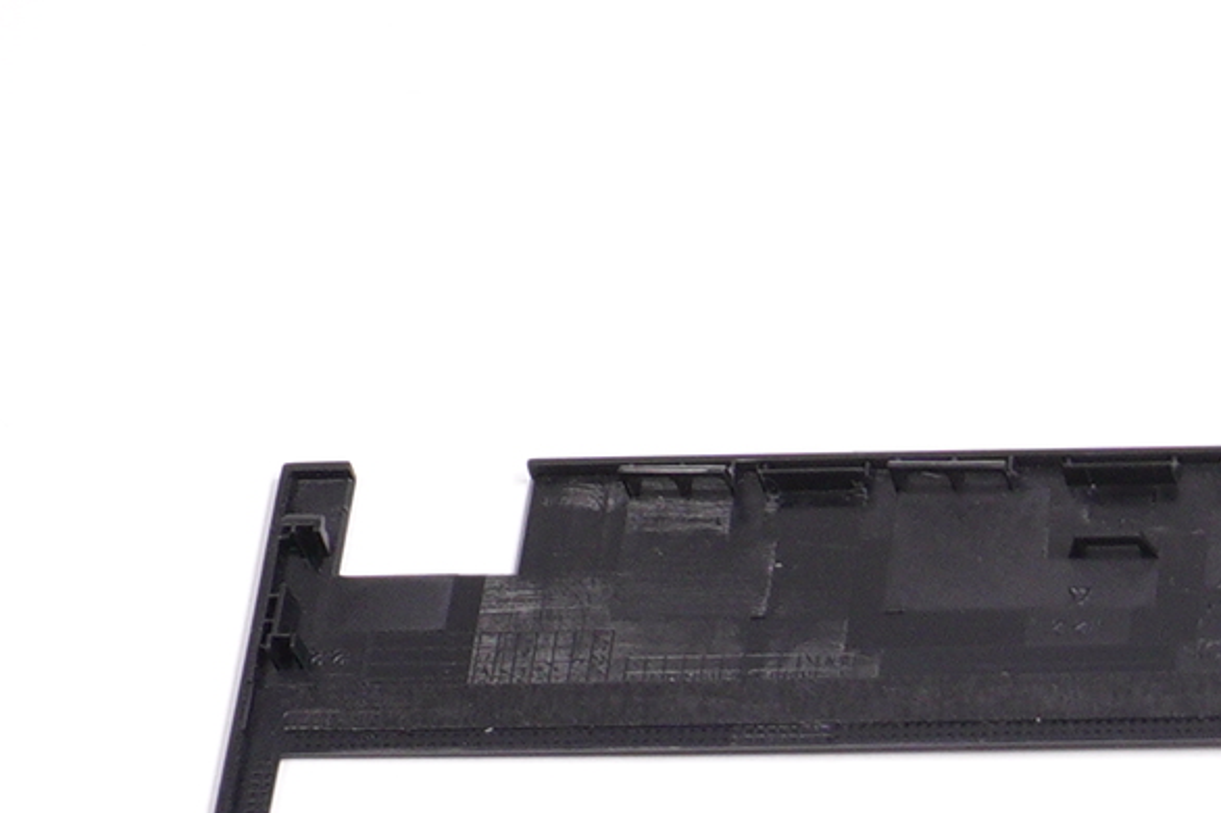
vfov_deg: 8.4
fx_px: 5220
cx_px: 2213
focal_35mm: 154
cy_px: 1661
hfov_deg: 12.2
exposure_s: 1/160
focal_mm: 20
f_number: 5.6
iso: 800
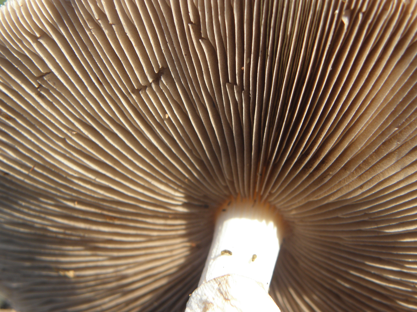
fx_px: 614
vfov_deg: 28.6
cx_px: 208
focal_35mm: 51
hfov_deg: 37.5
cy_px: 156
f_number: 4
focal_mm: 9.22
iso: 64
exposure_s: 1/160
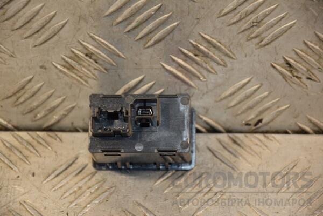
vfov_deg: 8.7
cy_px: 108
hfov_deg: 13.0
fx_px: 1413
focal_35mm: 158
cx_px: 162
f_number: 5.6
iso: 800
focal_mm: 105
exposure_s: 1/125
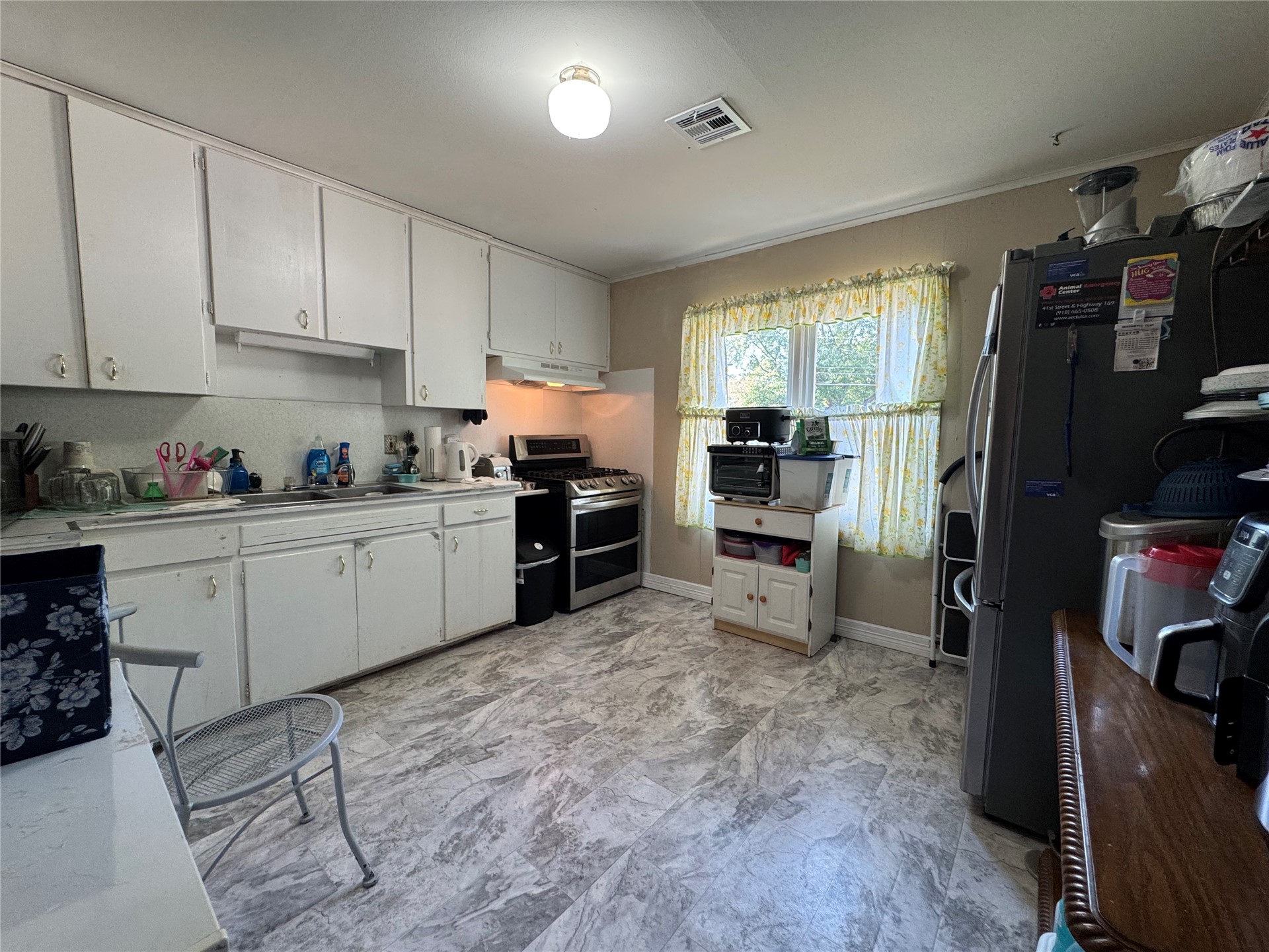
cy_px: 476
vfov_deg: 85.7
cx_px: 634
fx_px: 513
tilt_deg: -5.1
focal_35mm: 14
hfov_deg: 102.1
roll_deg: -1.0
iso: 160
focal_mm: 2.22
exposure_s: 1/120
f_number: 2.2
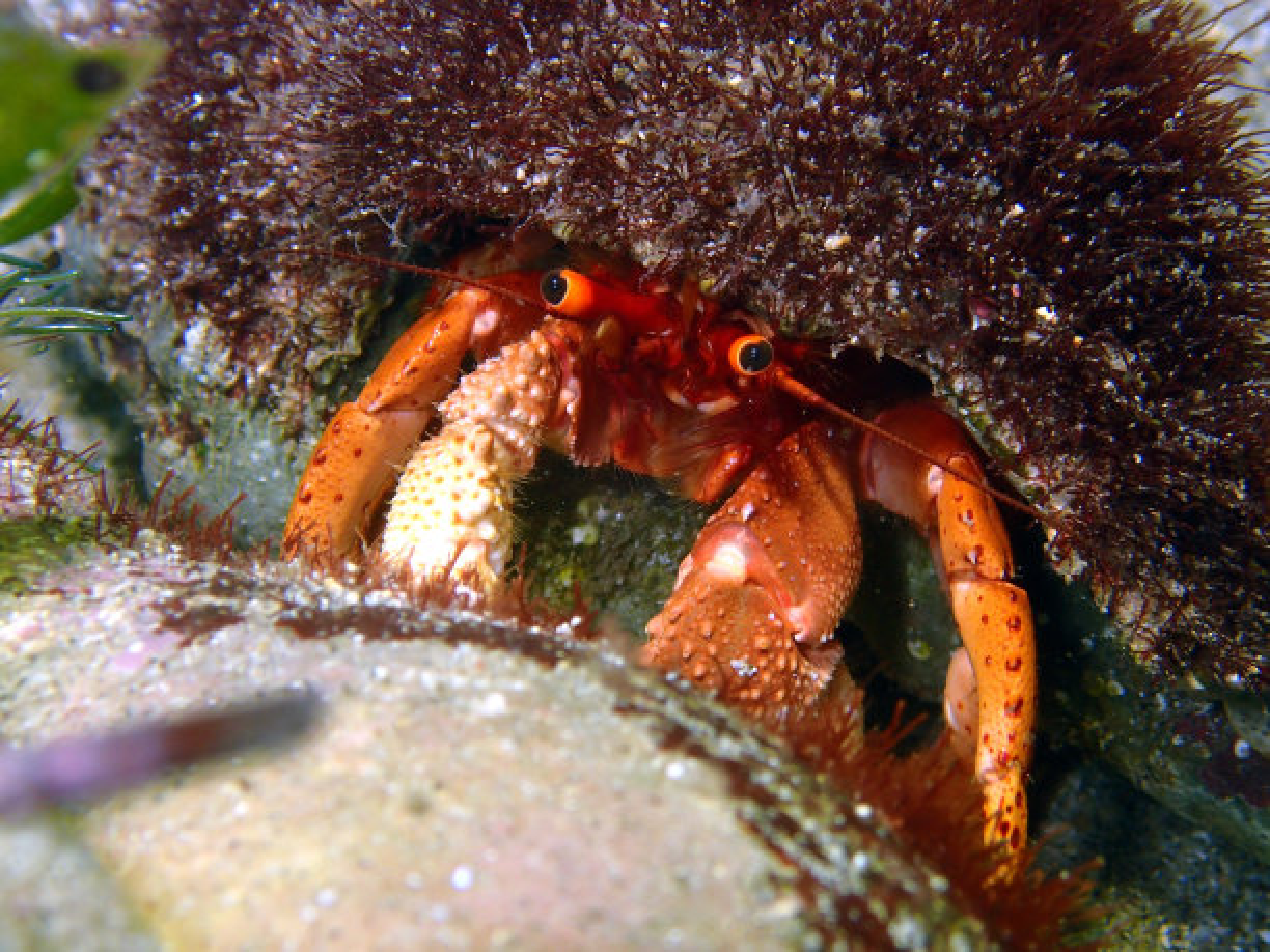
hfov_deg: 19.6
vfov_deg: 14.8
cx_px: 635
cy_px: 476
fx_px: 3669
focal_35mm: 100
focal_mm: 18
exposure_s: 1/200
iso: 200
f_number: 6.3
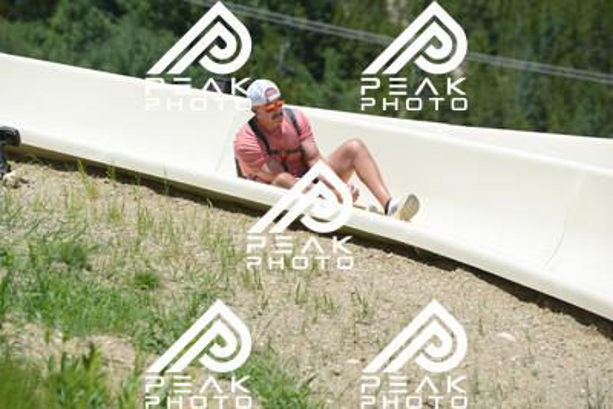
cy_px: 204
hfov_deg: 10.5
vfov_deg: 7.0
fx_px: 3321
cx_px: 306
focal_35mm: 195
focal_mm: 195
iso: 400
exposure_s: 1/1250
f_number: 6.3
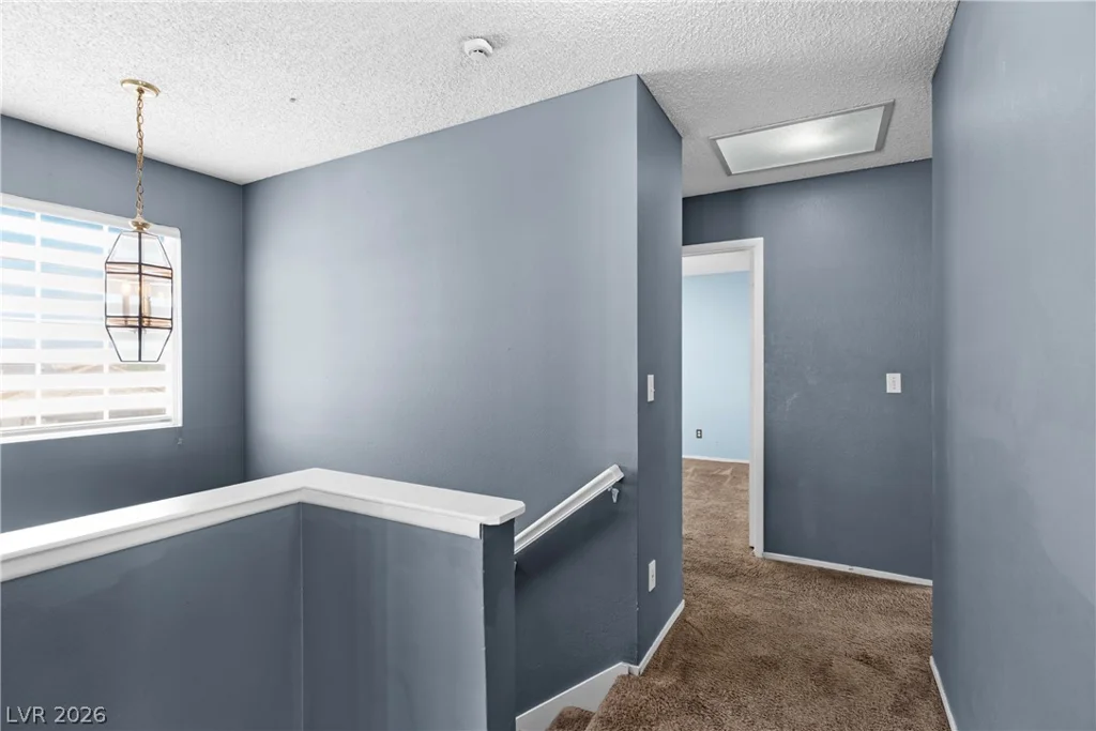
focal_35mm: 17
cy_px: 366
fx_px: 518
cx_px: 548
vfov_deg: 70.5
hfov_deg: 93.3
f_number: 8
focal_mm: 17
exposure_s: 1/6
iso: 400
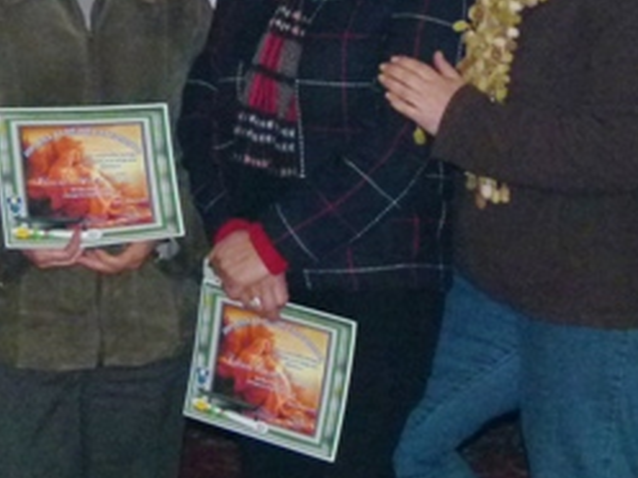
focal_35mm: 155
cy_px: 75
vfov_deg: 9.5
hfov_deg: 12.7
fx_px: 2857
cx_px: 491
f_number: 3.2
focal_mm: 8.7
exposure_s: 1/60
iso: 320
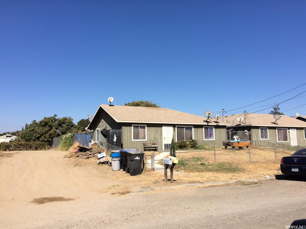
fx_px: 256
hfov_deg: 61.7
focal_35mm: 29
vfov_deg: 48.2
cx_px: 153
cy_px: 114
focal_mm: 4.15
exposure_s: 1/2933
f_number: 2.2
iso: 32
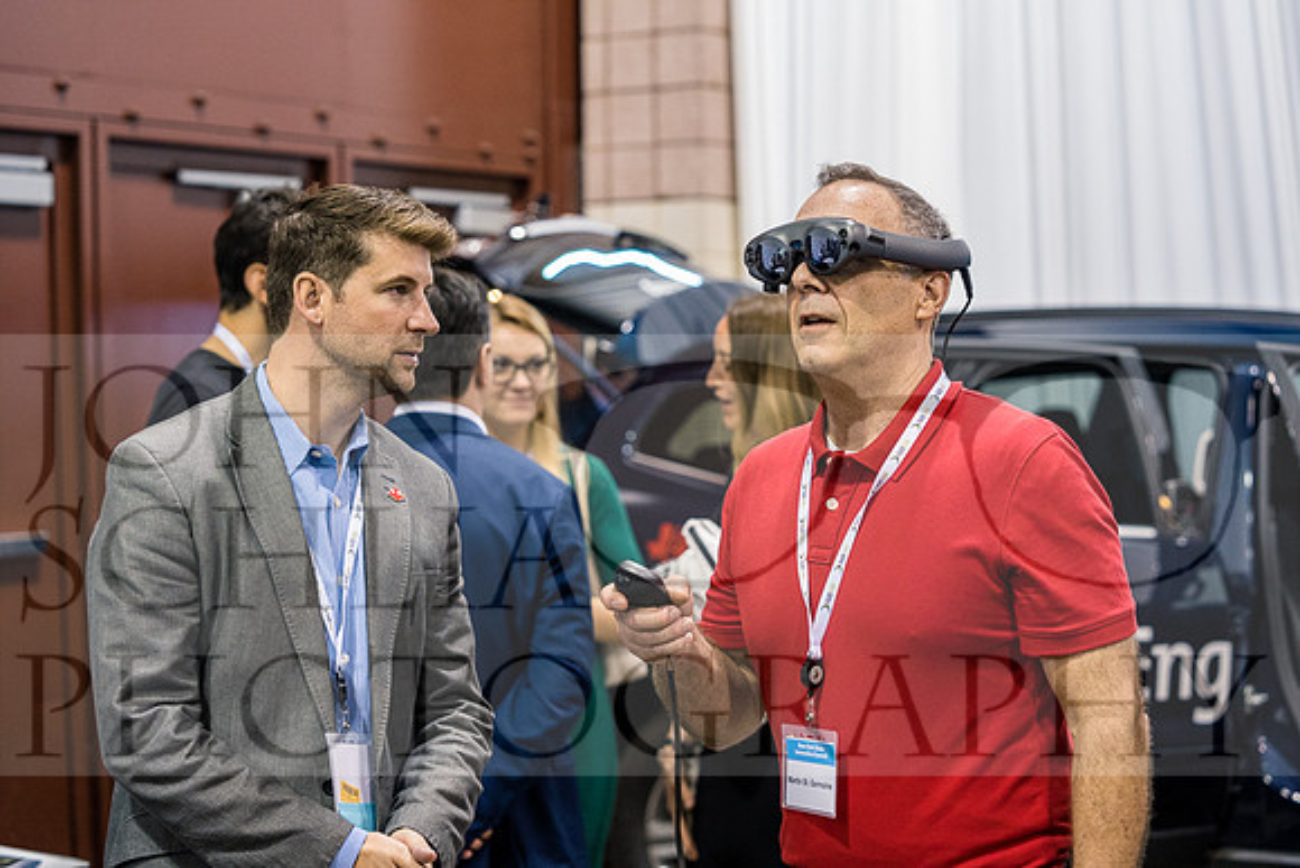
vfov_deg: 19.5
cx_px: 650
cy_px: 434
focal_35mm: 70
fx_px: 2528
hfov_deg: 28.8
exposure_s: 1/125
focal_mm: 70
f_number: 3.5
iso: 3200
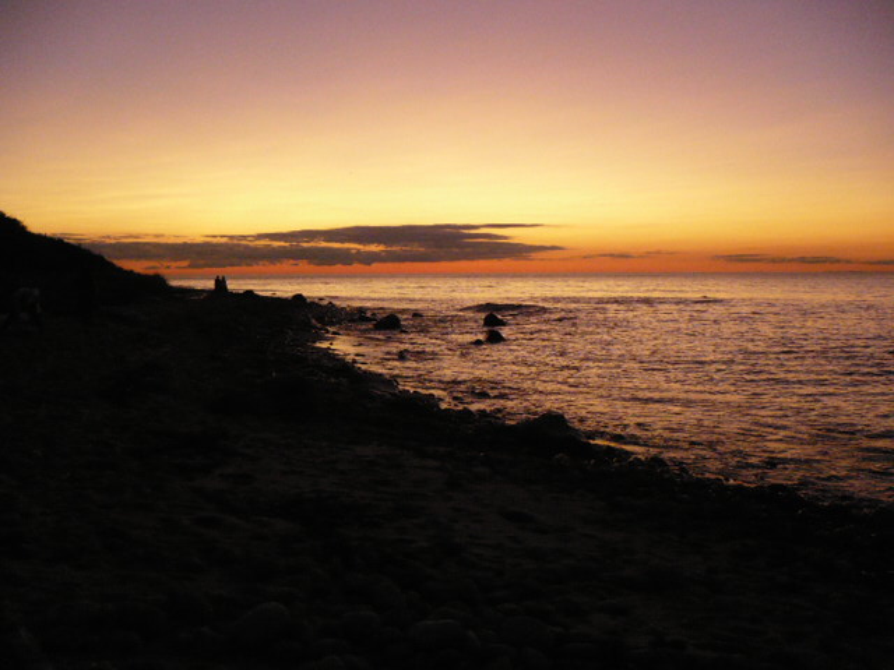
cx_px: 447
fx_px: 904
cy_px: 335
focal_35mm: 35
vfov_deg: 40.7
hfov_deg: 52.6
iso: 320
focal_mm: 5.8
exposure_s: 1/125
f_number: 2.8
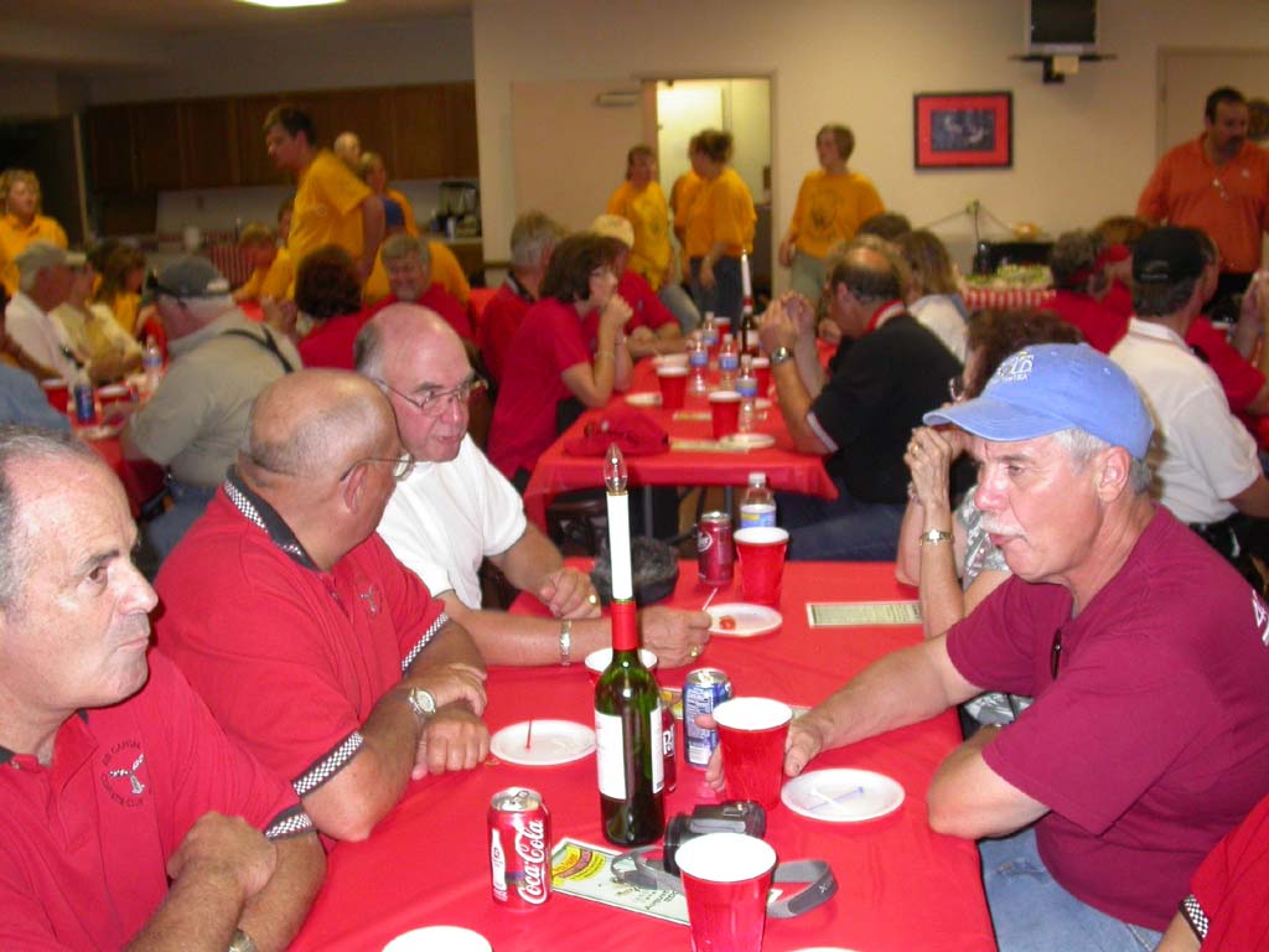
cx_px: 634
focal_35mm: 38
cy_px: 476
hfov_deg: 49.0
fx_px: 1393
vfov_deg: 37.7
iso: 200
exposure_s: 1/60
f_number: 2.6
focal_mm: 7.85
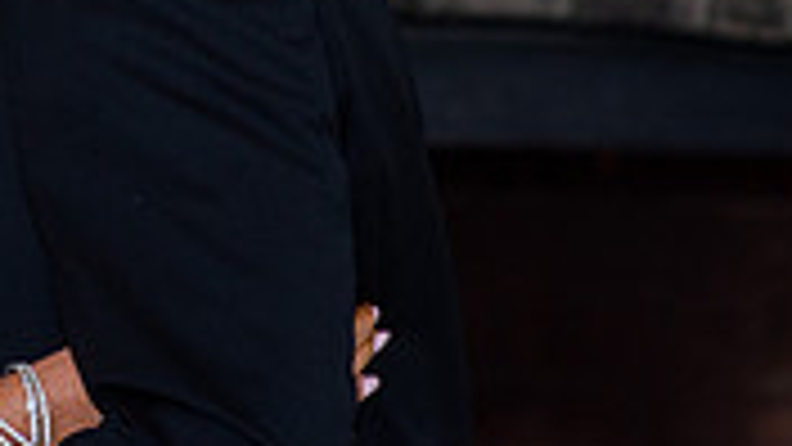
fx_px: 6174
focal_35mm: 294
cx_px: -108
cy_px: -241
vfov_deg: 4.1
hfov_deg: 7.3
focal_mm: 85
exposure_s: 1/125
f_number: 3.2
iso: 640
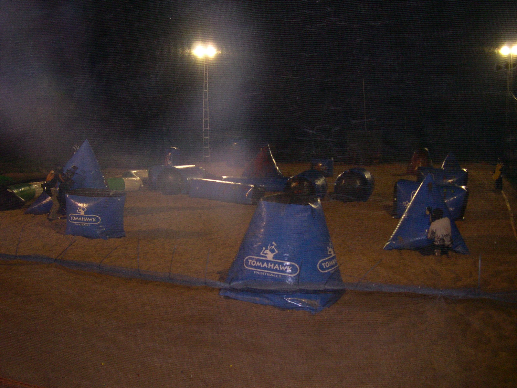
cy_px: 194
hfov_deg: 49.0
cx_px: 258
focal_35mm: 38
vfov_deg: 37.7
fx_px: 568
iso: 400
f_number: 2.8
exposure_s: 1/60
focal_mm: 8
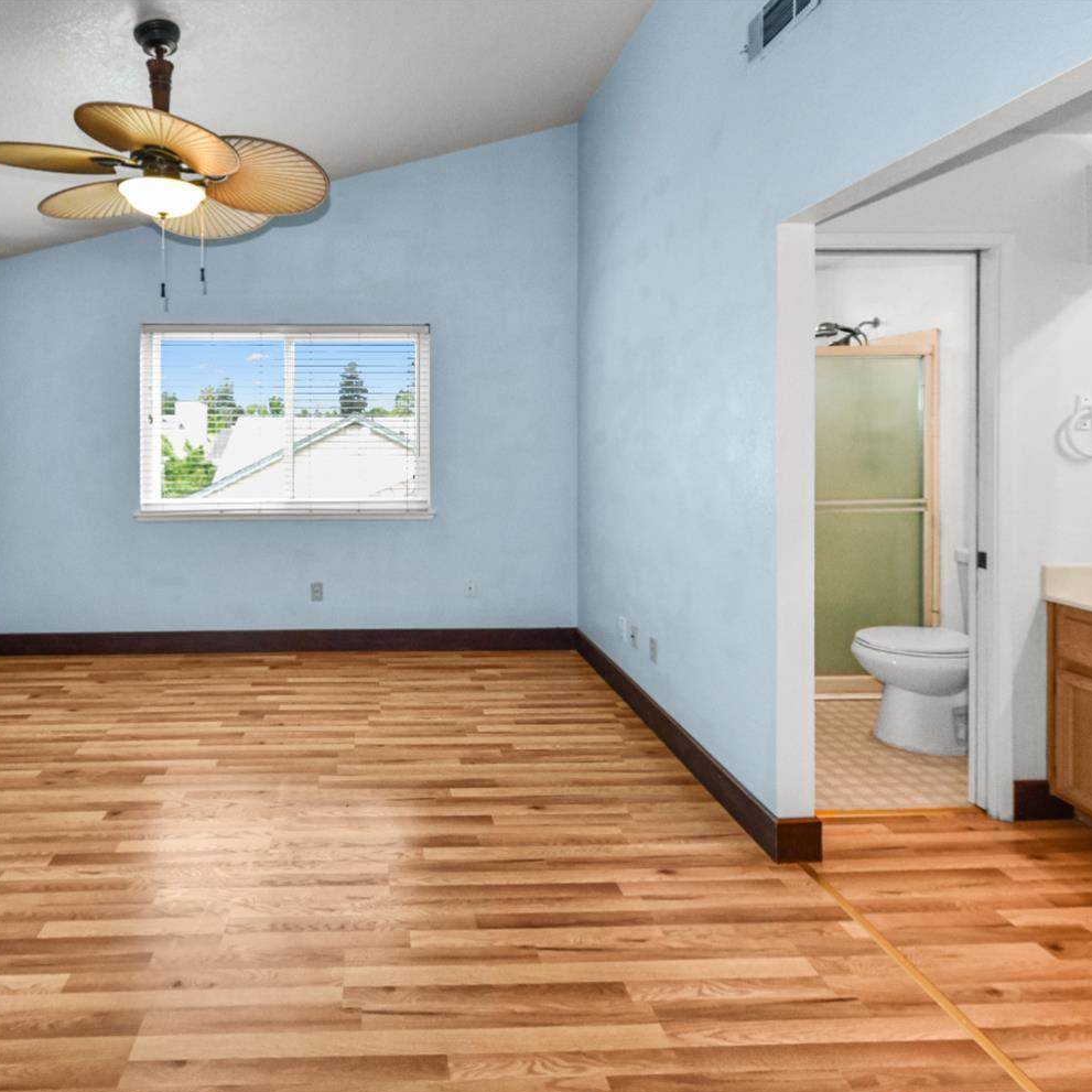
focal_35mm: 18
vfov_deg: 80.7
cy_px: 548
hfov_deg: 78.8
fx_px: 642
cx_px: 391
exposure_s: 1/125
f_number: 5.6
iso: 800
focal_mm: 14
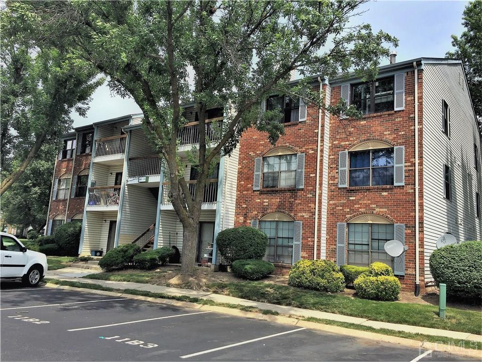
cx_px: 241
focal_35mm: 29
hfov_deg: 61.7
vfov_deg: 48.2
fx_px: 404
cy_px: 181
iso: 32
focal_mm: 4.15
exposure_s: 1/1236
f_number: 2.2
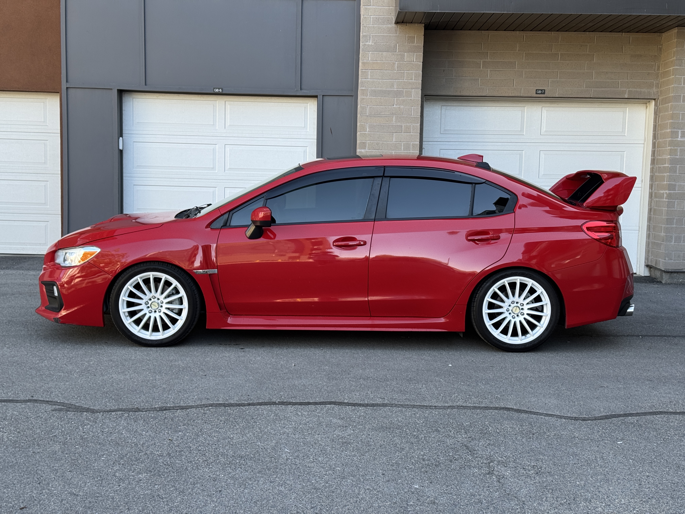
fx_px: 950
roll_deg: -2.1
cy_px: 257
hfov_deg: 39.7
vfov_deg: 30.3
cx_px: 342
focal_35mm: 48
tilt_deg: -1.6
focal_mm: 6.76
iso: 64
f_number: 1.78
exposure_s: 1/283
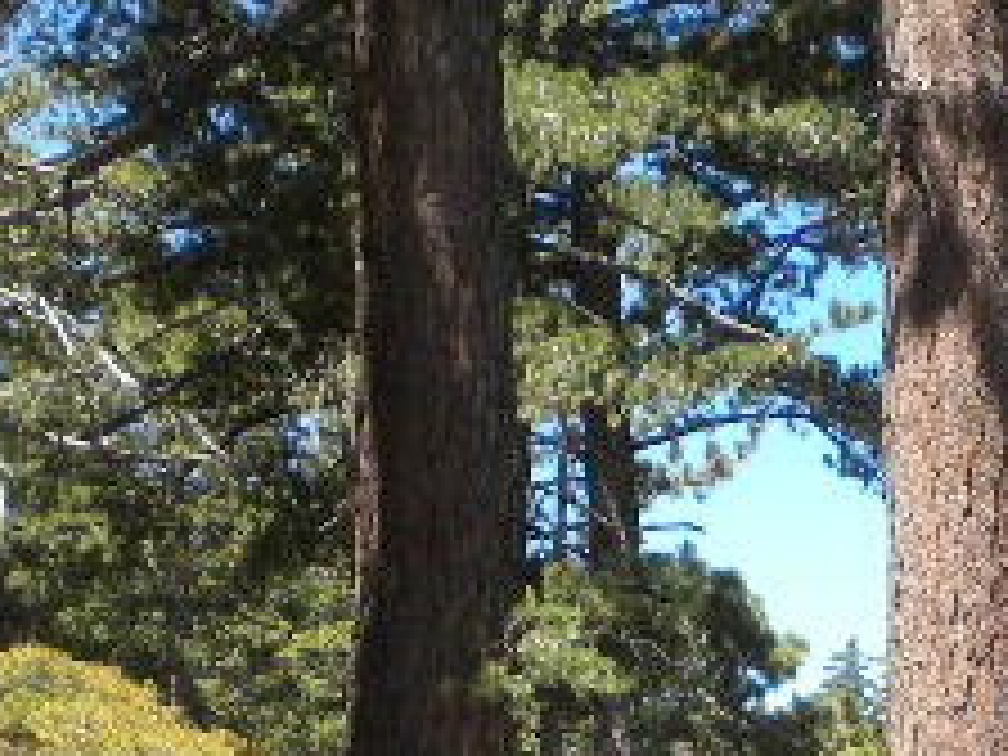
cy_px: 1172
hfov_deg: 15.2
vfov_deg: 11.0
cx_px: 778
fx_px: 3756
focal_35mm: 129
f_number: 3.5
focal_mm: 6.6
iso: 98
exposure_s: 1/440
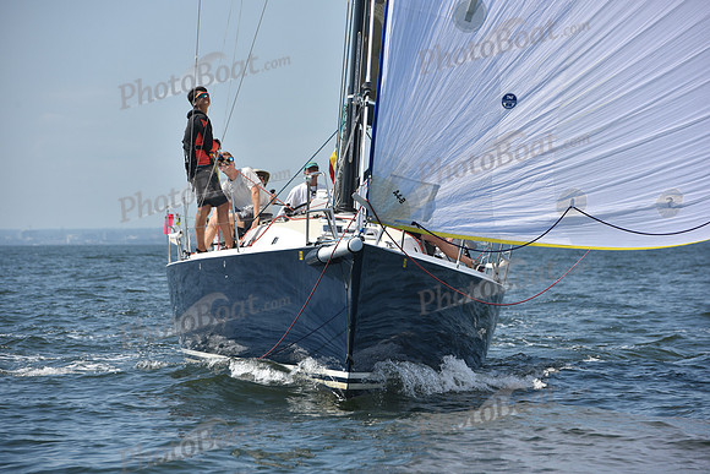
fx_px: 3847
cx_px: 355
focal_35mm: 195
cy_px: 237
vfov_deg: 7.0
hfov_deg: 10.5
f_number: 8
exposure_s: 1/1250
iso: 250
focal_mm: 195
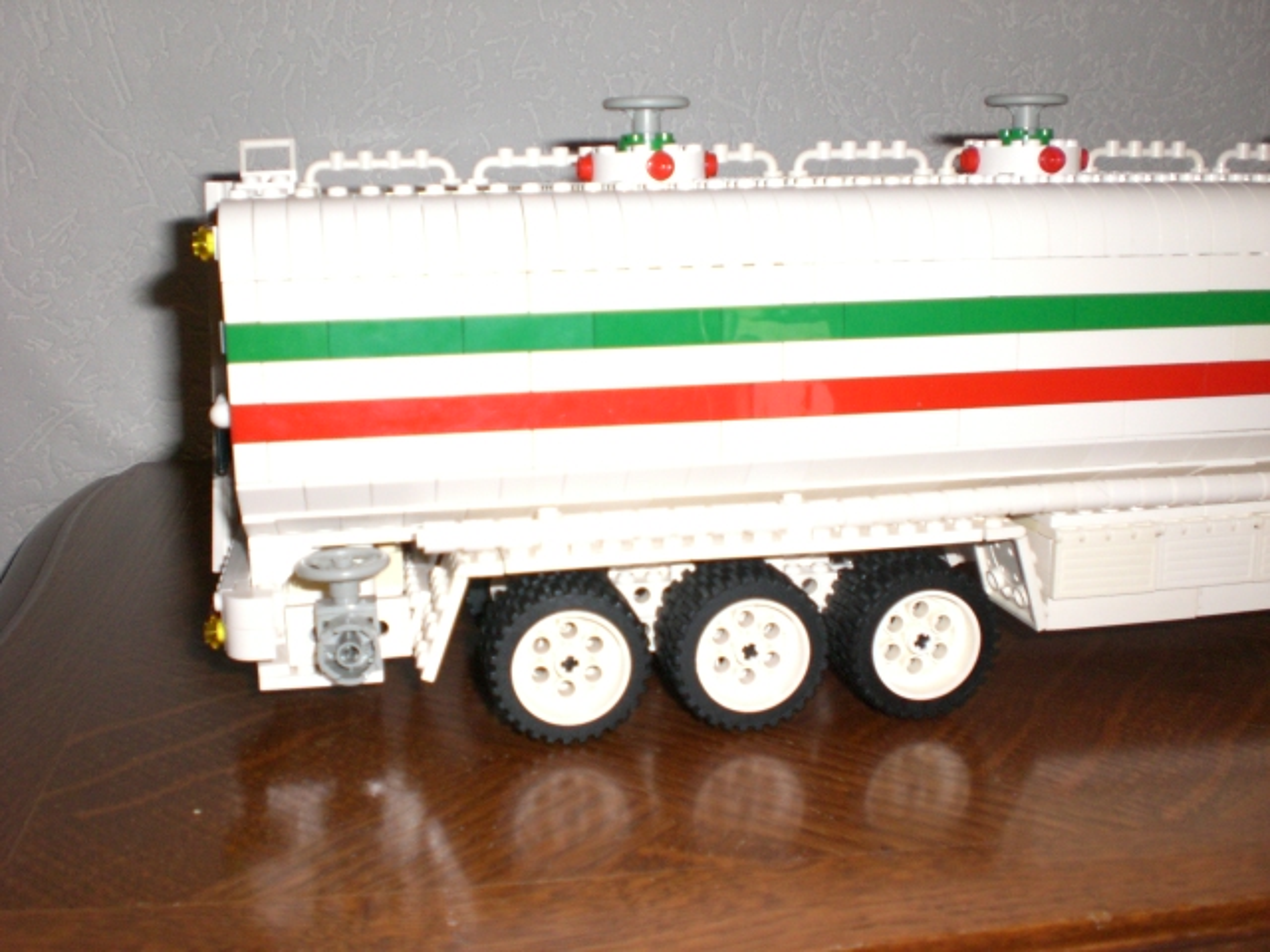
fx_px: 1394
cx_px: 635
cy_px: 476
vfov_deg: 37.7
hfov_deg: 49.0
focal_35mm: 38
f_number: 3.1
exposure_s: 1/60
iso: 200
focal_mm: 6.3
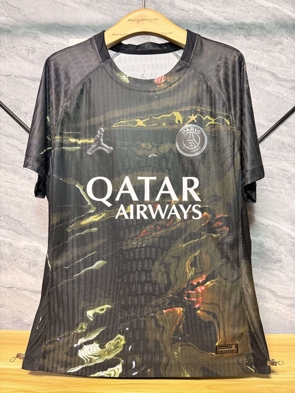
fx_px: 273
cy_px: 196
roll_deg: -0.5
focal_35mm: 24
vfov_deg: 71.6
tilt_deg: -0.6
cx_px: 148
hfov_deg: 56.8
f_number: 1.78
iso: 320
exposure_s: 1/50
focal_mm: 6.76
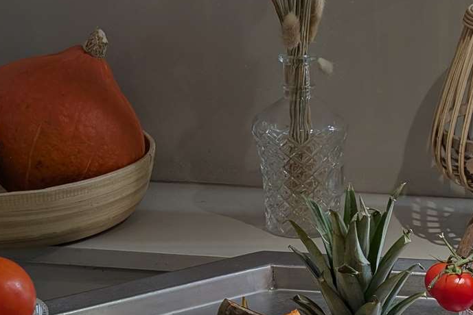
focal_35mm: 111
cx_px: 276
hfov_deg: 18.4
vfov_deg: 12.3
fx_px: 1459
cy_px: 269
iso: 20
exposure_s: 1/181
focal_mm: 6.9
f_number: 1.68
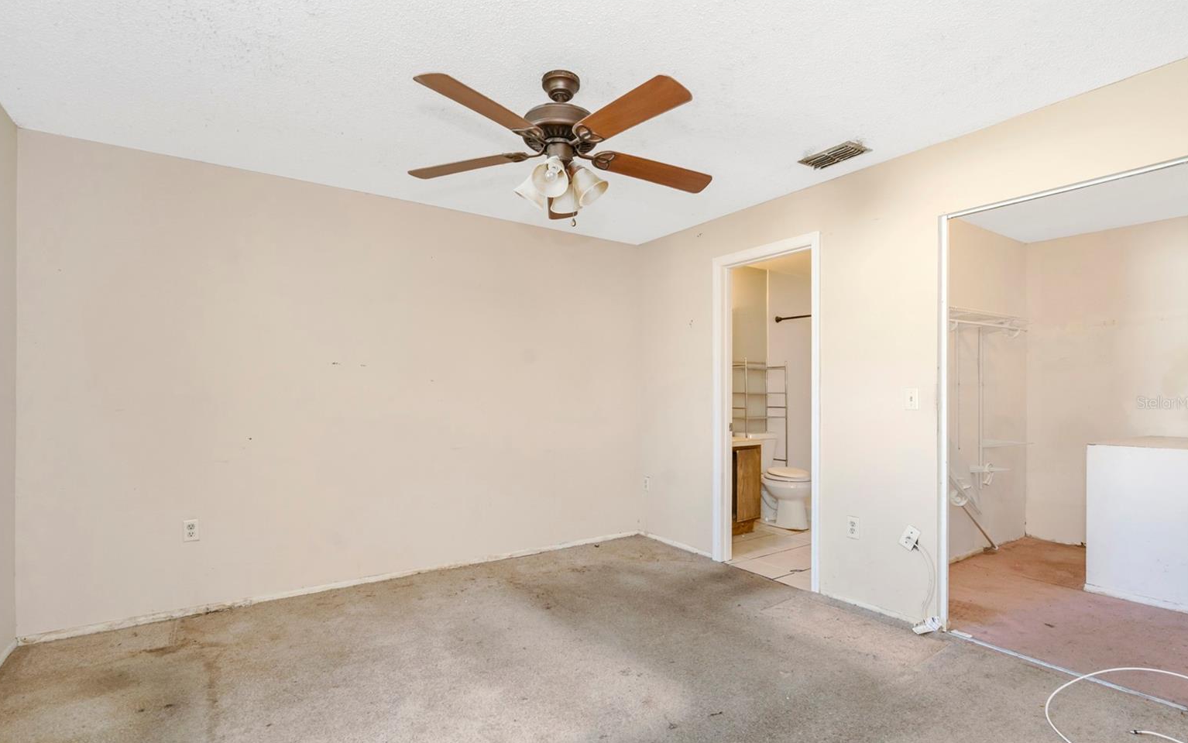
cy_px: 402
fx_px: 550
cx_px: 586
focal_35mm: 17
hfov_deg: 94.4
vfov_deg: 67.9
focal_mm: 16
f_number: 6.7
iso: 1600
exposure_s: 1/60
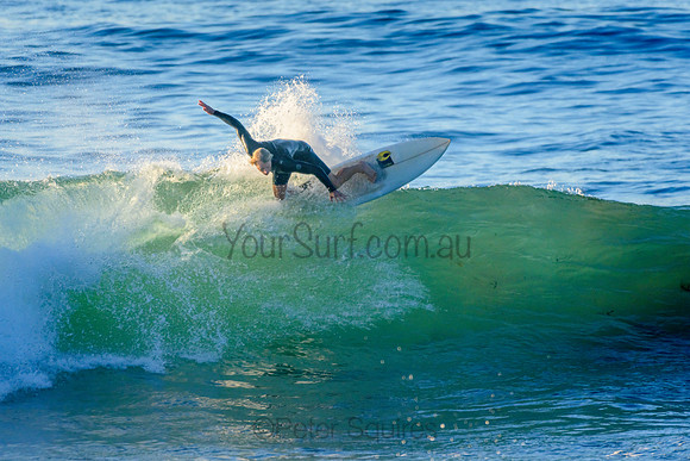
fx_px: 14384
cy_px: 230
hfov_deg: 2.7
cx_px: 345
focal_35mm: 750
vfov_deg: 1.8
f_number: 5.6
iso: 640
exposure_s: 1/2000
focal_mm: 500
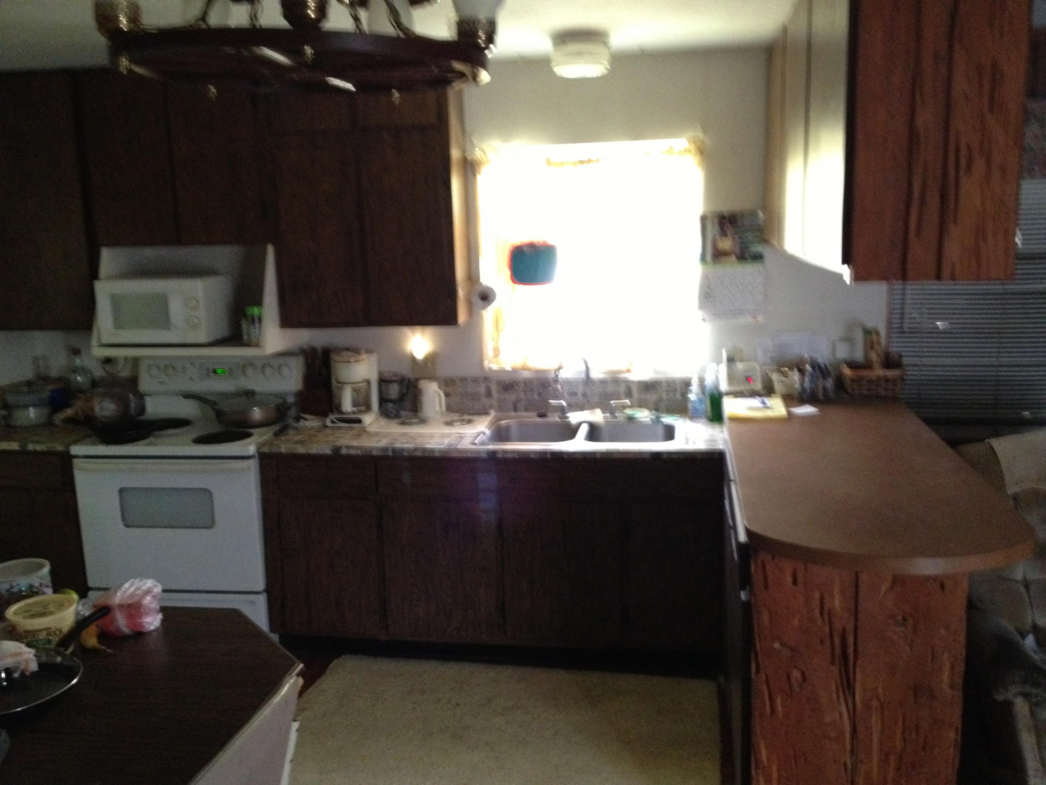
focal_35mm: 35
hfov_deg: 52.6
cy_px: 392
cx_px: 523
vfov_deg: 40.7
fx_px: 1058
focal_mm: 4.28
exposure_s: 1/15
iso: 400
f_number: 2.4
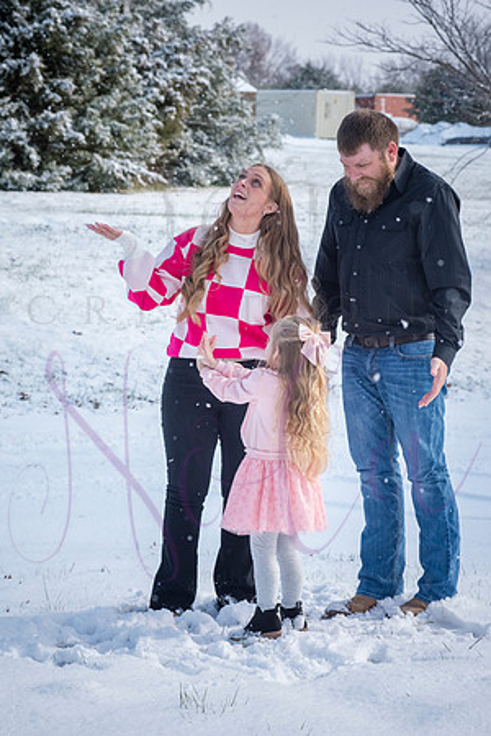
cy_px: 368
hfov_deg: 13.0
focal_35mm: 105
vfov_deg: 19.5
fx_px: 2148
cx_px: 246
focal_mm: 105
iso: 640
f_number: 9
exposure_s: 1/800
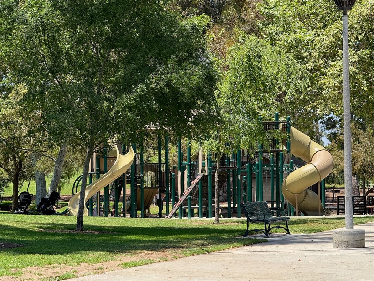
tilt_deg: +2.4
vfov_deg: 12.3
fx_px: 1297
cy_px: 140
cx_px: 187
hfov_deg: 16.4
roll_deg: +0.5
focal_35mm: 120
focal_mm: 15.66
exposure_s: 1/483
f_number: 2.8
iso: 64
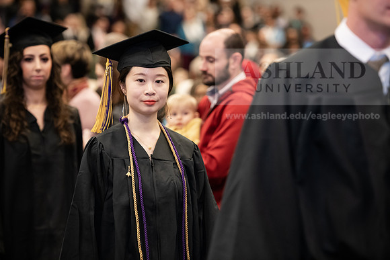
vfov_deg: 10.6
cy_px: 130
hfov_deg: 15.8
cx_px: 195
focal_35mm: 130
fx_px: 1409
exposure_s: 1/200
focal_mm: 130
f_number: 3.2
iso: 2000
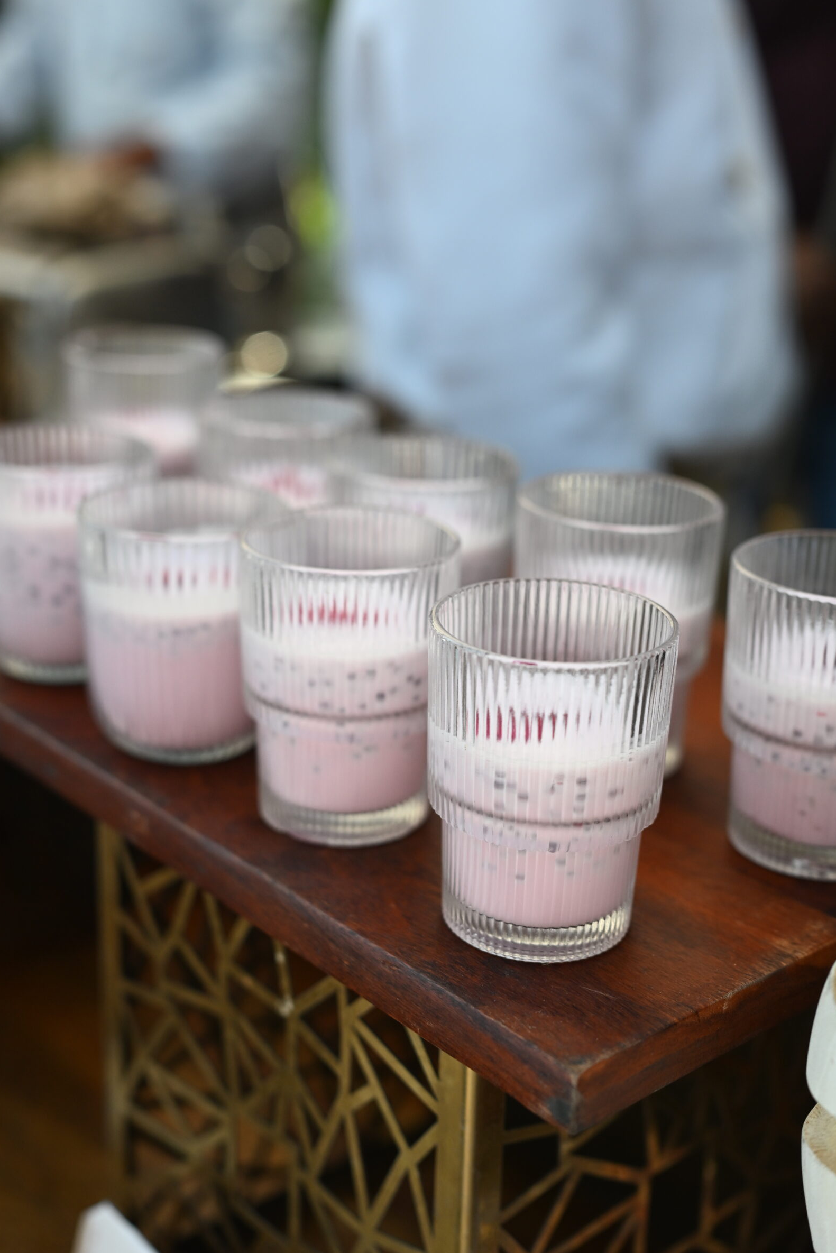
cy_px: 611
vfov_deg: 36.9
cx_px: 397
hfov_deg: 25.1
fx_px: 1880
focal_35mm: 54
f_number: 2.8
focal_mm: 50
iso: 800
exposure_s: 1/100
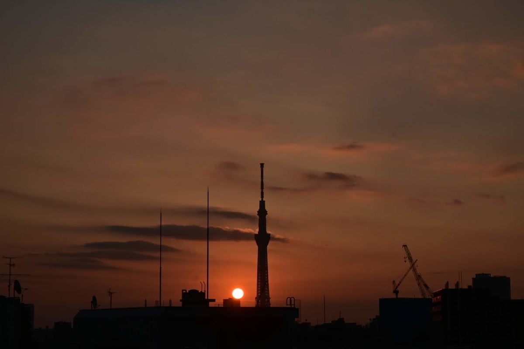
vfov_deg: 18.2
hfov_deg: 27.0
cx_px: 262
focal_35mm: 75
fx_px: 1092
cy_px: 174
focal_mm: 50
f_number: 10
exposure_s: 1/1000
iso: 100
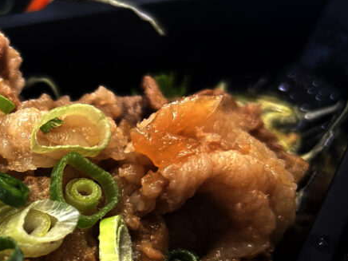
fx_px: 613
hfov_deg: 29.6
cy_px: 209
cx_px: 2
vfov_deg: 23.7
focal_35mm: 61
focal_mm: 5.7
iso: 125
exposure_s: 1/77
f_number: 1.5
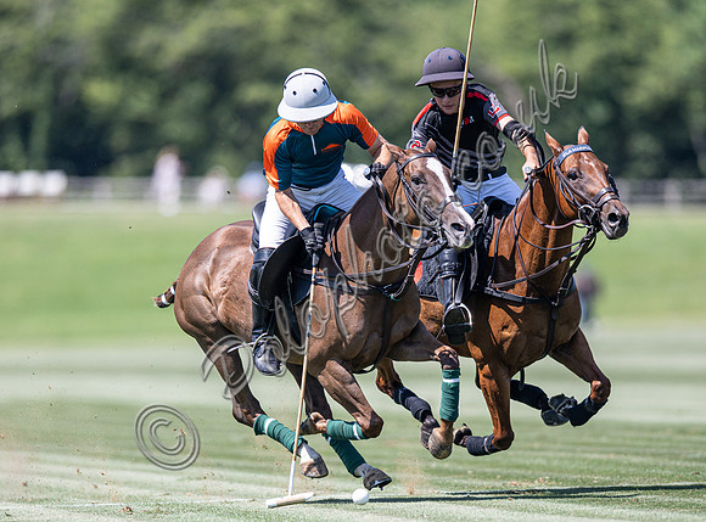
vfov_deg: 2.5
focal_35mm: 593
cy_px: 359
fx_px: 12043
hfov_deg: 3.4
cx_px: 312
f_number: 2.8
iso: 200
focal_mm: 400
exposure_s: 1/2500
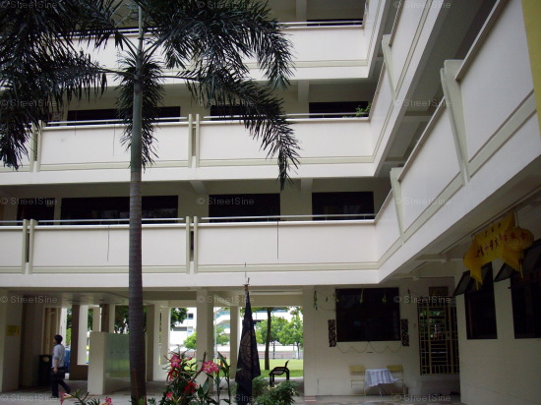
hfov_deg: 50.2
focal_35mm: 37
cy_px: 202
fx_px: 578
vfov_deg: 38.6
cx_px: 270
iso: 160
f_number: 2.8
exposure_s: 1/80
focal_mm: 6.2
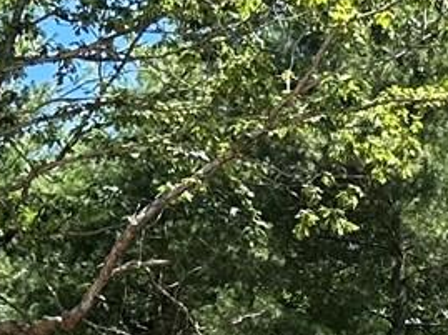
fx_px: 2365
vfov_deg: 7.7
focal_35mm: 183
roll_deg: +2.4
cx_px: 934
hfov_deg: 9.9
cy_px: 720
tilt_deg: +16.5
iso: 80
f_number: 1.78
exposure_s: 1/1072
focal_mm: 6.86
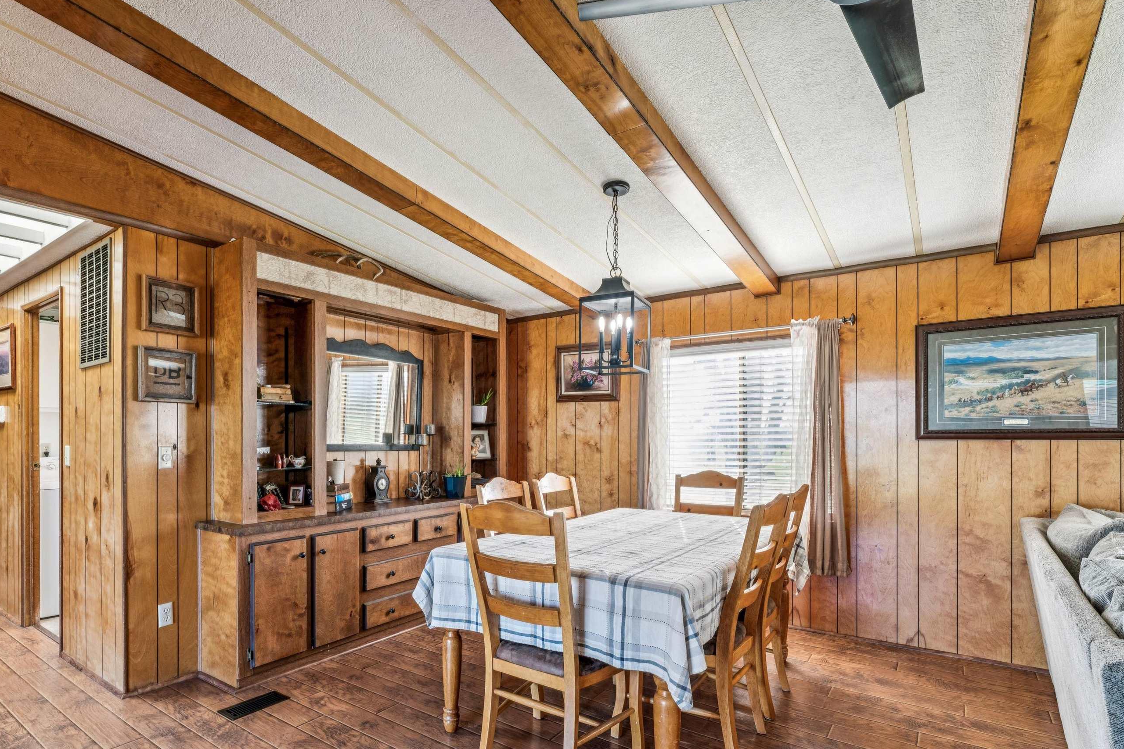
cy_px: 440
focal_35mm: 19
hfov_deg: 86.4
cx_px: 480
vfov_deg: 64.2
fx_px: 592
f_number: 13
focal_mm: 15.8
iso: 400
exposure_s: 1/10
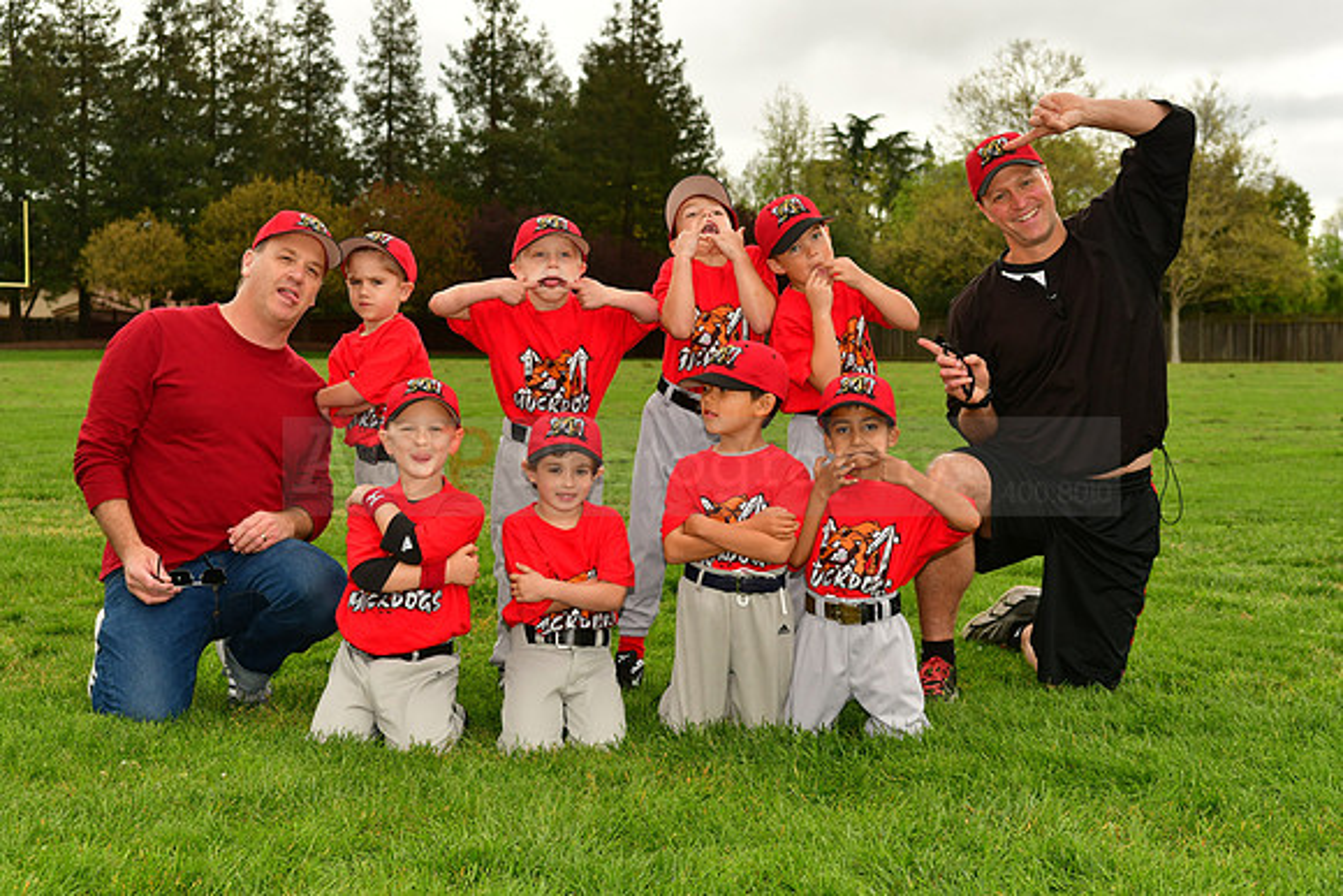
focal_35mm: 60
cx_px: 672
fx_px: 2239
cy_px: 448
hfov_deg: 33.4
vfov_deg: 22.6
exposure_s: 1/500
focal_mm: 40
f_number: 5
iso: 200
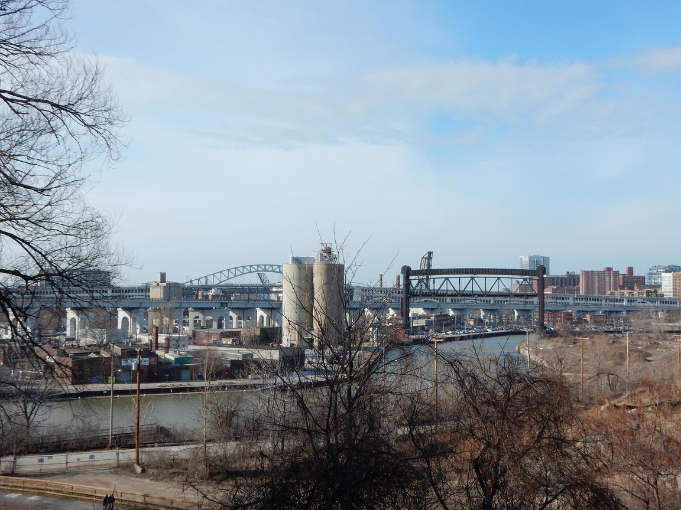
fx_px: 846
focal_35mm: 43
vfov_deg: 33.6
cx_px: 340
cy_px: 255
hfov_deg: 43.9
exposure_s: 1/800
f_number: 4.2
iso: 125
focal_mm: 7.6
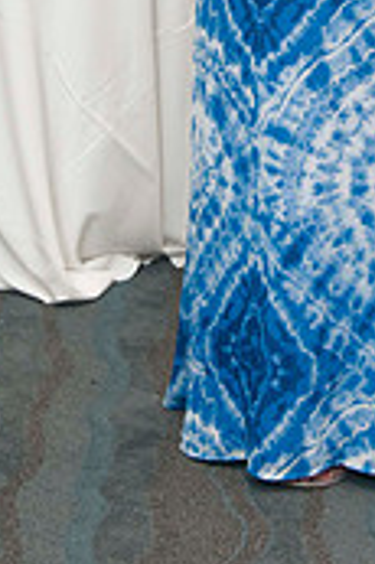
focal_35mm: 148
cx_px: 282
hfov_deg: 9.2
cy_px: -49
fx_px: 2317
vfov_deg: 13.6
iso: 800
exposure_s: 1/60
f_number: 5.6
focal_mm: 38
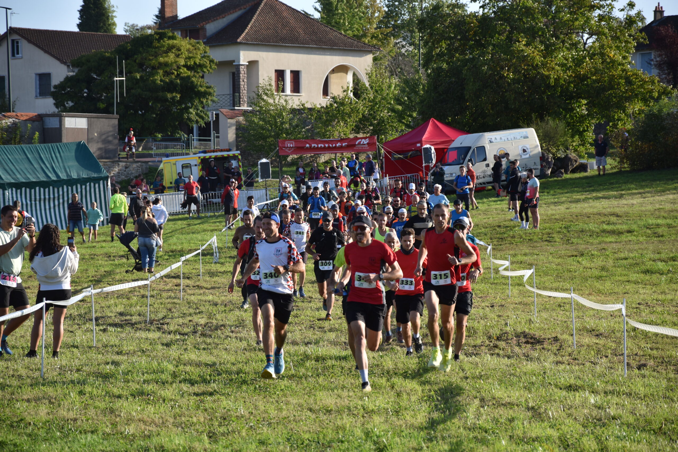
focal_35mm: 147
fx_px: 2768
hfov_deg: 14.0
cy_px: 226
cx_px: 339
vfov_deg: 9.3
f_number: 5.6
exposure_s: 1/320
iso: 100
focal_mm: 98
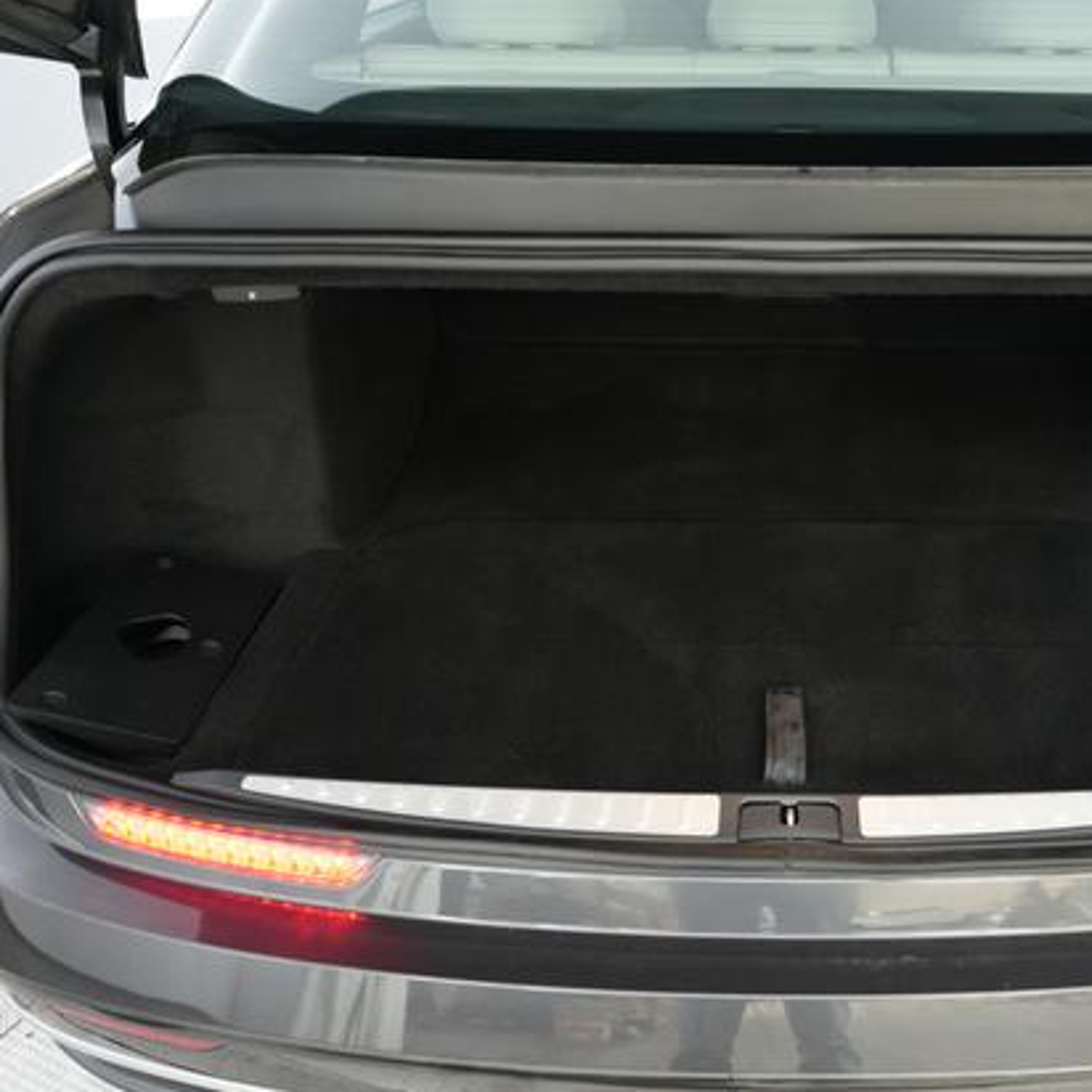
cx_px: 785
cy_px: 538
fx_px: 1178
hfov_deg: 48.3
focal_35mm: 33
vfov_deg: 49.7
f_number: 2.8
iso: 6400
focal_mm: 25
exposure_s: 1/160
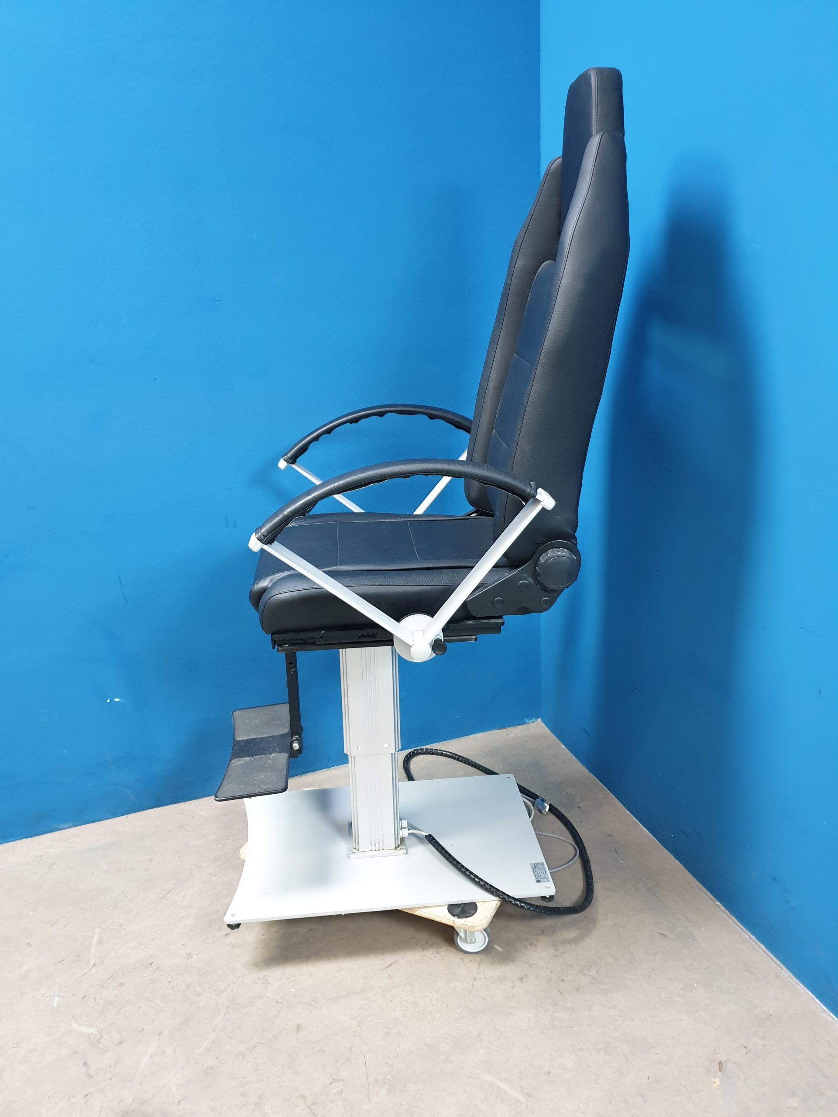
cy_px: 558
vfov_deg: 67.3
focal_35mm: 26
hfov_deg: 53.1
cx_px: 419
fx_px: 839
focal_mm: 4.3
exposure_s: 1/50
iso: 320
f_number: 1.5
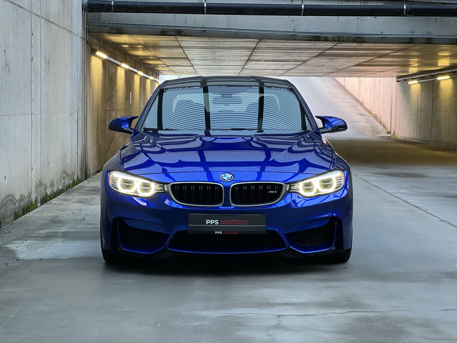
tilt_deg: -3.2
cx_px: 228
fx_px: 1017
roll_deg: -0.6
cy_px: 172
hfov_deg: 25.3
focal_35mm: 77
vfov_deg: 19.1
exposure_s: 1/36
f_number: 2.8
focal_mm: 9
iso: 160
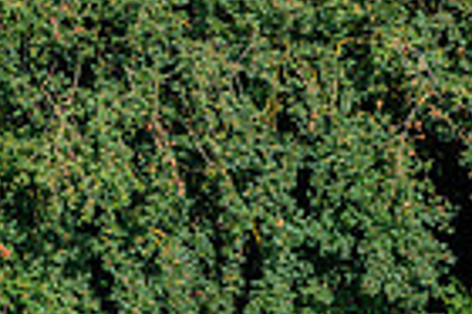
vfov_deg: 4.3
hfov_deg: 6.5
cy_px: 664
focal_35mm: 316
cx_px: -180
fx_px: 4138
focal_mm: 70
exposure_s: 1/640
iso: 125
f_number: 6.3
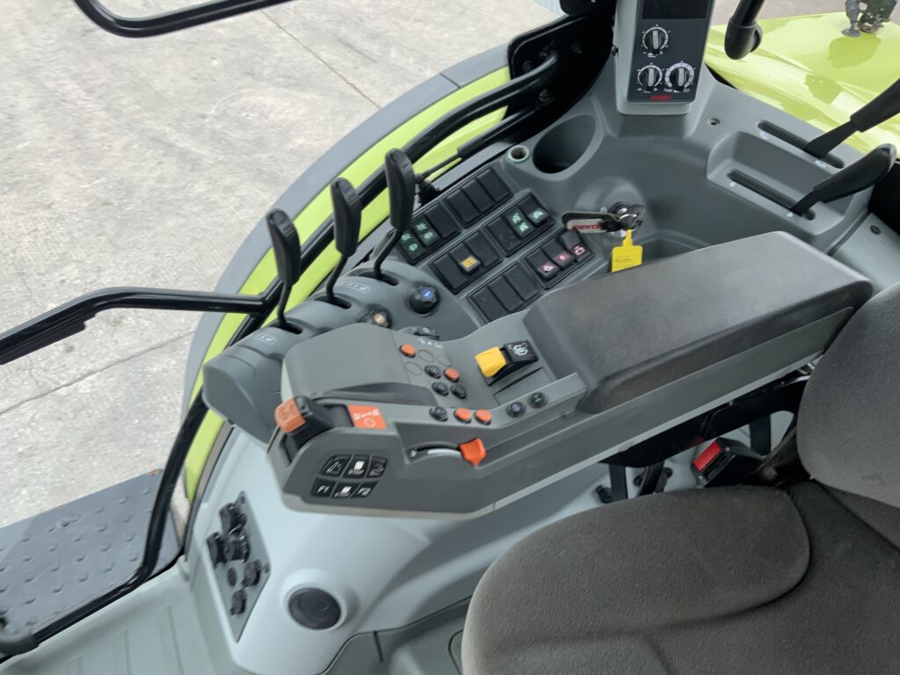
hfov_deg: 61.7
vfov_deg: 48.2
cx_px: 450
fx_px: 754
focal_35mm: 29
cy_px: 338
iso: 16
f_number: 1.8
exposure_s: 1/122
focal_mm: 3
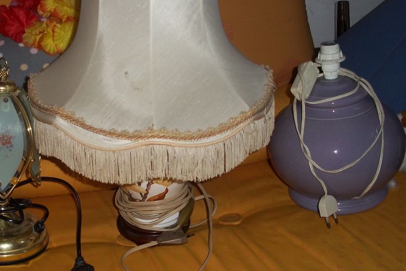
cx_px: 133
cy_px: 126
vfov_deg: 26.0
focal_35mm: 52
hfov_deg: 37.7
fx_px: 586
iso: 80
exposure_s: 1/30
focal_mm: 6.5
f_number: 3.1
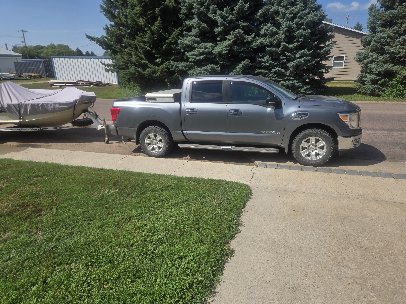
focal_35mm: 24
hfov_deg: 71.6
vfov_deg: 56.8
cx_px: 203
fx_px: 281
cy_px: 156
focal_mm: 5.4
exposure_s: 1/2271
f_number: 1.8
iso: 25
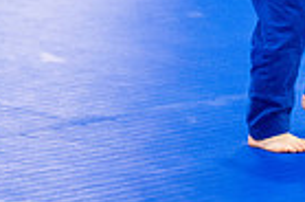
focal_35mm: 293
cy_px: -67
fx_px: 2477
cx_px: 395
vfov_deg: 4.6
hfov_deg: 7.0
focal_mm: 70
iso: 4000
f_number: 2.8
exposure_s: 1/500
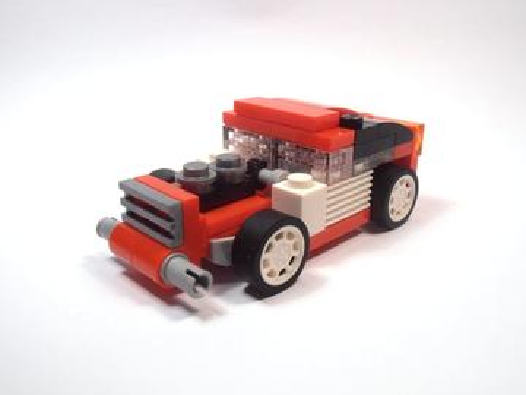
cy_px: 198
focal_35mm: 37
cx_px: 263
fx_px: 562
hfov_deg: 50.1
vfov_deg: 38.7
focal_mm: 6.61
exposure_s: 1/60
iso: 80
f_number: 3.9
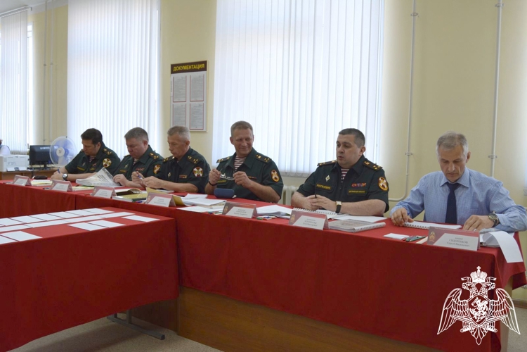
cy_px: 176
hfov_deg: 57.2
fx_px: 483
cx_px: 264
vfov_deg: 40.0
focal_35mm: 33
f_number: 5.6
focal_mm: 22
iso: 400
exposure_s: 1/125
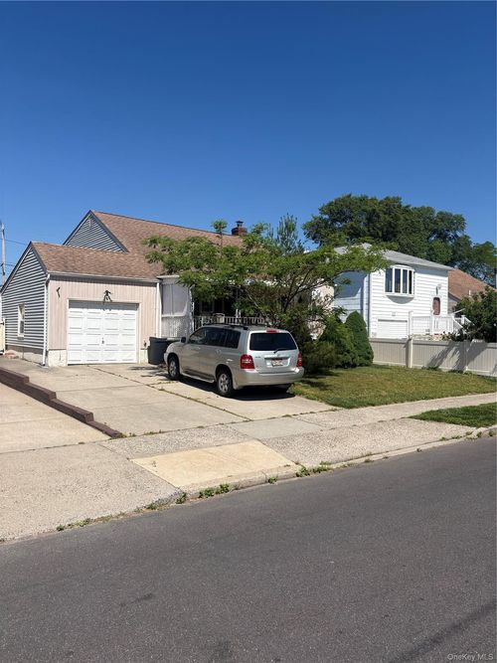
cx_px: 248
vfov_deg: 67.3
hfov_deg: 53.0
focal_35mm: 26
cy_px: 332
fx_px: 498
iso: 50
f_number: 1.6
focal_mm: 5.96
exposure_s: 1/5348
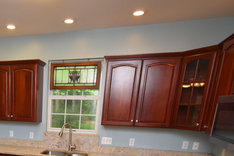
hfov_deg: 51.0
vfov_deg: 33.8
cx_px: 35
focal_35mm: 34
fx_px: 221
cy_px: 171
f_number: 4.5
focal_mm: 10
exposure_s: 1/125
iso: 800
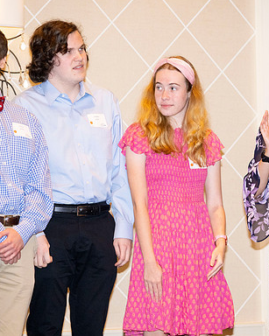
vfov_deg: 11.0
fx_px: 1742
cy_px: 168
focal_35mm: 175
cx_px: 189
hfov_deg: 8.8
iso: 2500
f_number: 4
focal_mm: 120
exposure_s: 1/200
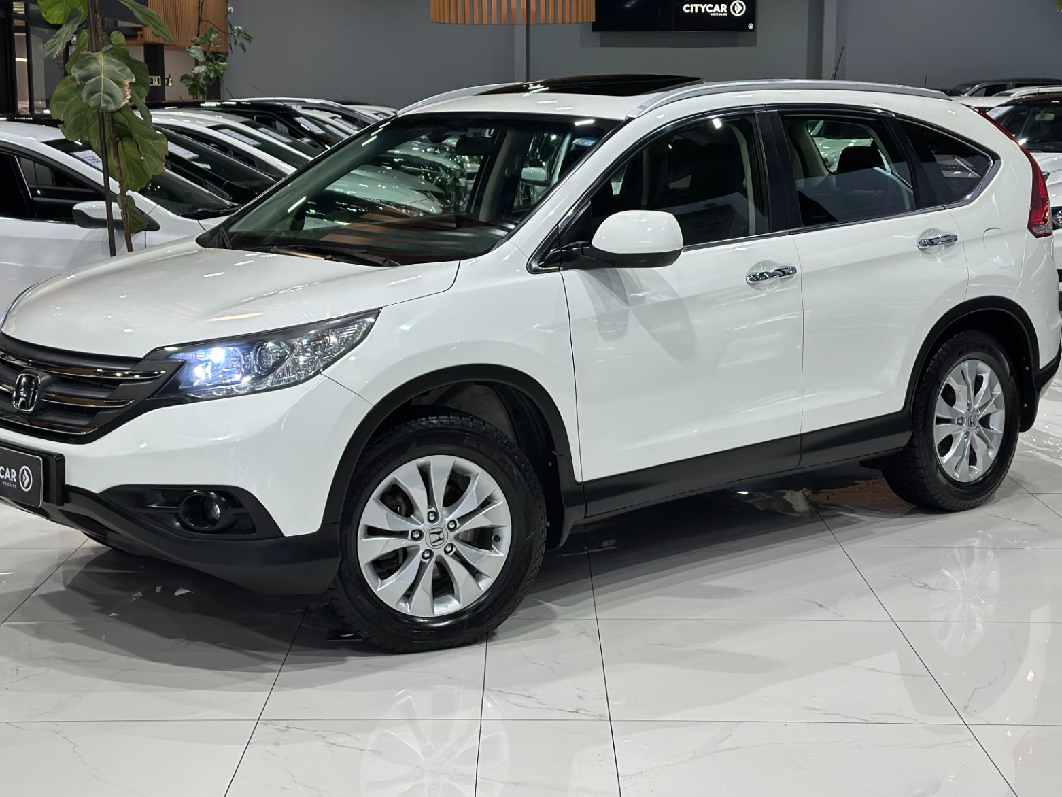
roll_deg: +0.2
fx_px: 1810
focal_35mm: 59
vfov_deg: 24.8
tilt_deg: -8.0
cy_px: 331
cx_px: 518
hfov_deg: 32.7
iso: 100
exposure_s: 1/120
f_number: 1.78
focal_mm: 6.86
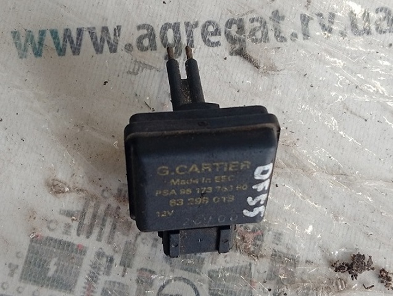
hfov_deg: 36.8
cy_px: 148
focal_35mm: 52
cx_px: 196
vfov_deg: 28.1
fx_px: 591
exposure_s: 1/50
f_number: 1.8
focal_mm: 3.96
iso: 122
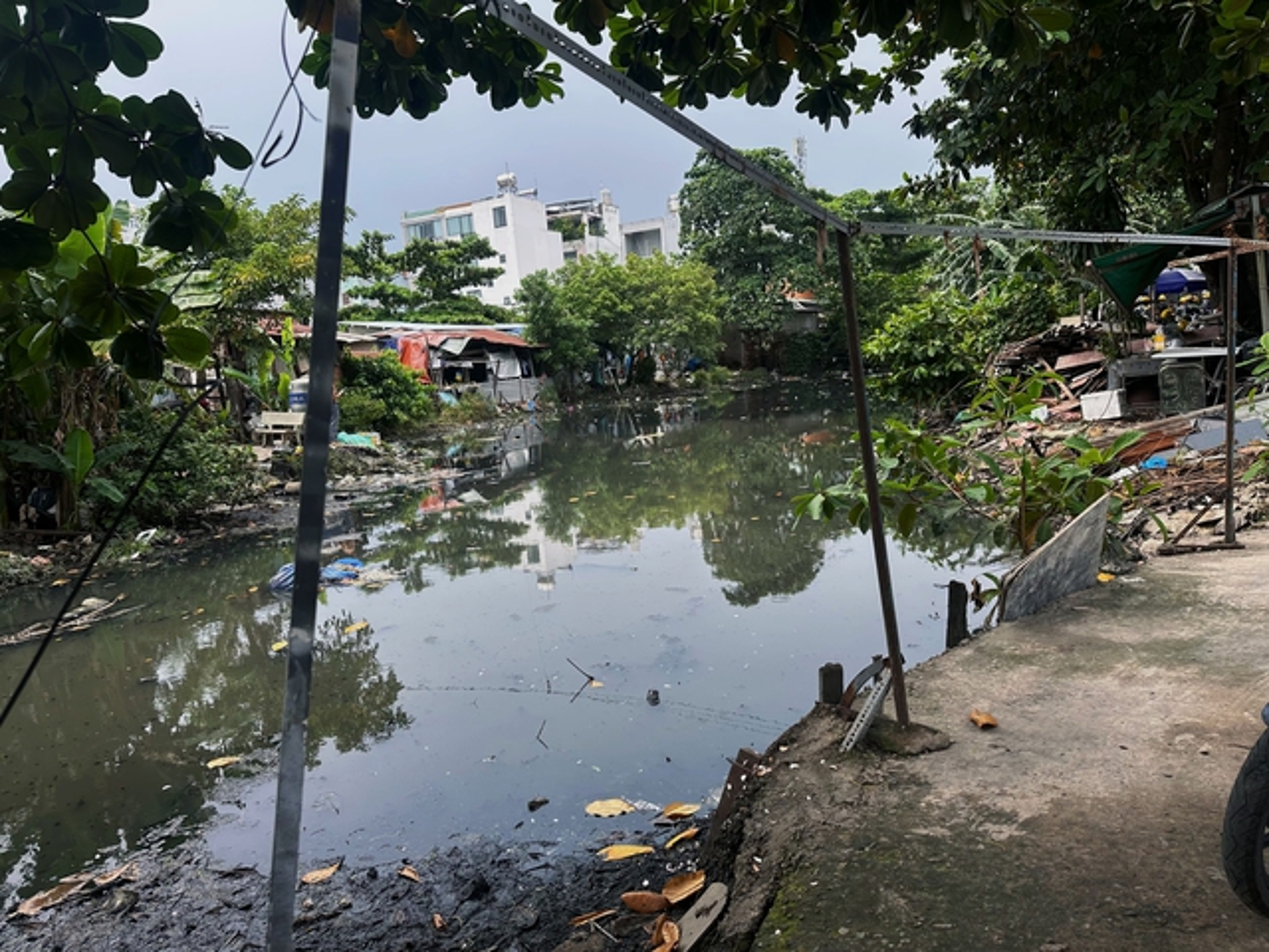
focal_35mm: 24
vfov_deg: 56.8
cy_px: 476
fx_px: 880
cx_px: 634
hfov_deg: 71.6
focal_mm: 6.86
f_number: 1.78
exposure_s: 1/685
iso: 80
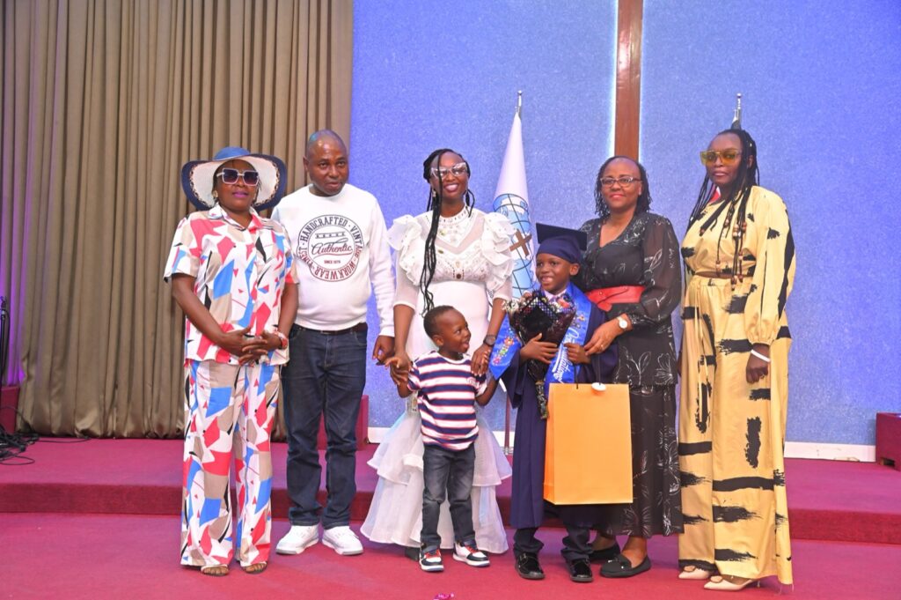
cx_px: 450
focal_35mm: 38
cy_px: 300
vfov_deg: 35.0
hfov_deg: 50.7
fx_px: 950
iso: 3200
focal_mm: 38
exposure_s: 1/200
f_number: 5.6
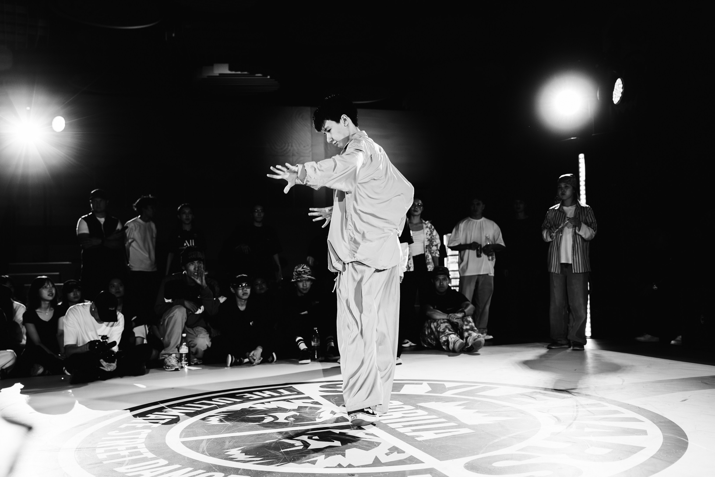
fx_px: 715
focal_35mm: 36
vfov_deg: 36.9
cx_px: 358
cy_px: 238
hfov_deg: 53.1
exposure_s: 1/800
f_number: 2.8
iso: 3200
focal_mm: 36
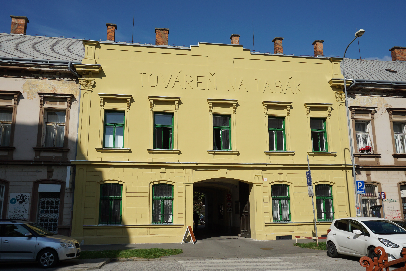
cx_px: 203
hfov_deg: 61.9
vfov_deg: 43.6
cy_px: 136
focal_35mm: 30
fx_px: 338
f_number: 9
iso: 100
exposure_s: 1/400
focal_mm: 20
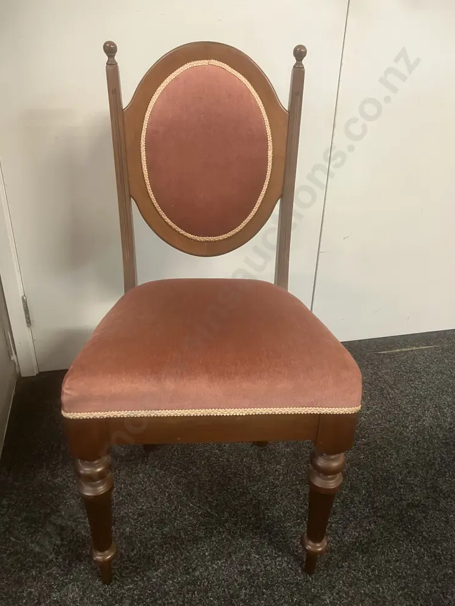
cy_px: 304
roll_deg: -0.3
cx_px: 224
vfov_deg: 61.7
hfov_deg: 48.2
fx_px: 508
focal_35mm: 29
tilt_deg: -26.9
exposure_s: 1/50
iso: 250
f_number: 1.8
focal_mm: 3.99
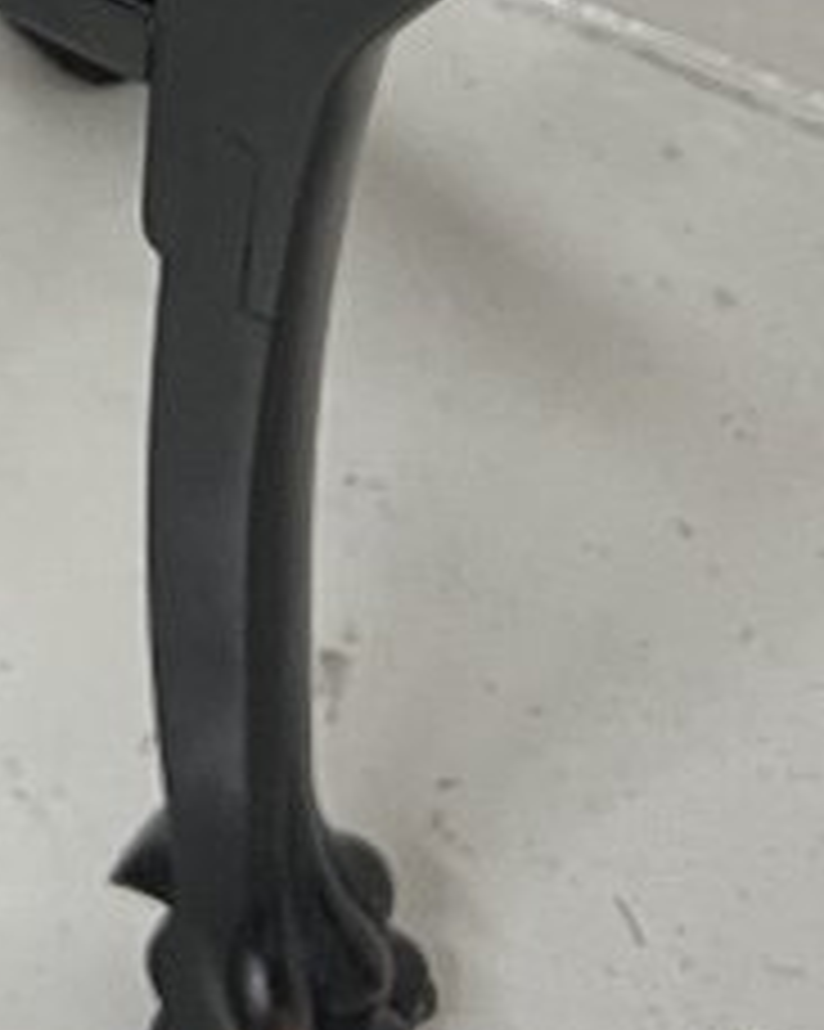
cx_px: -315
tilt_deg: -26.8
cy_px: -1026
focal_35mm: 133
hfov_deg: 11.2
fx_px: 4057
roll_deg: -2.0
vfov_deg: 12.7
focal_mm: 5.7
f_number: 1.5
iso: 125
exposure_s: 1/68
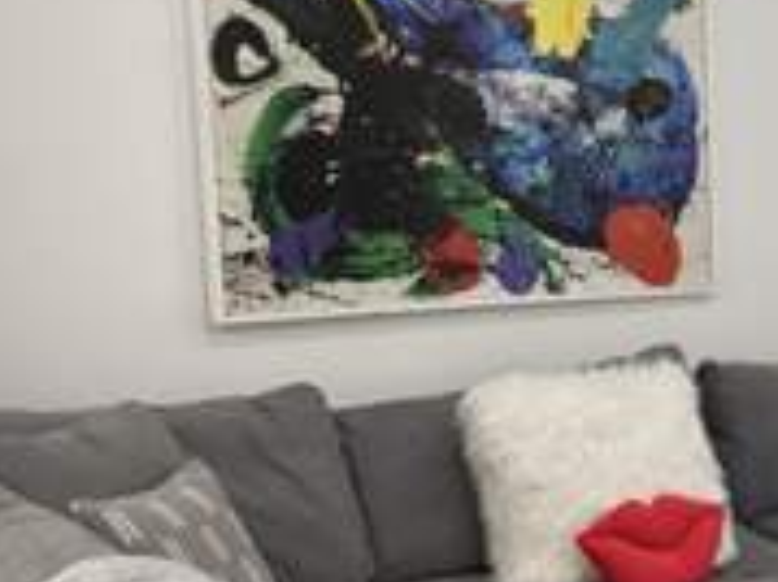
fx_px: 1685
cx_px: 1034
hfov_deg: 22.9
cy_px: 436
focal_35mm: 75
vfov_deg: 19.5
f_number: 1.8
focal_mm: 3.99
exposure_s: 1/60
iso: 80
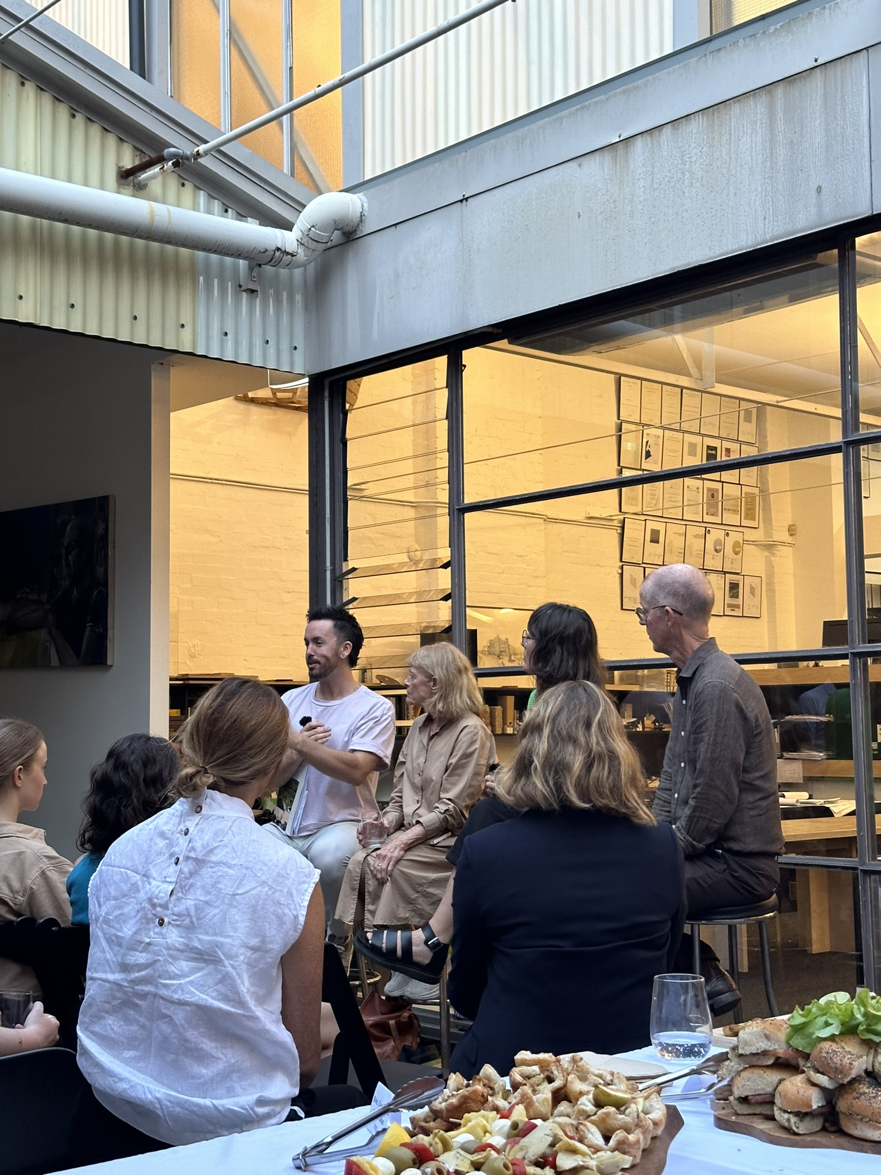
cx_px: 440
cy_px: 588
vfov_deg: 39.7
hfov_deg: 30.3
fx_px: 1629
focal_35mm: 48
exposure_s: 1/50
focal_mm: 6.86
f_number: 1.78
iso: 200
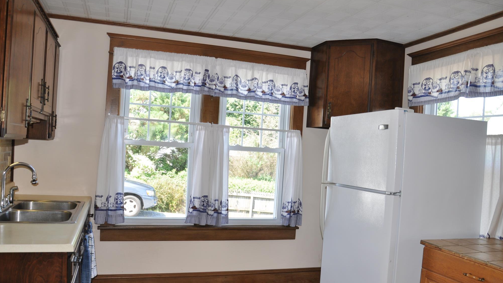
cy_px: 156
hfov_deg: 66.1
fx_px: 387
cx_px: 245
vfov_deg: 40.1
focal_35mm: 29
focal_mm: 18
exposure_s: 1/60
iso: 200
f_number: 5.6
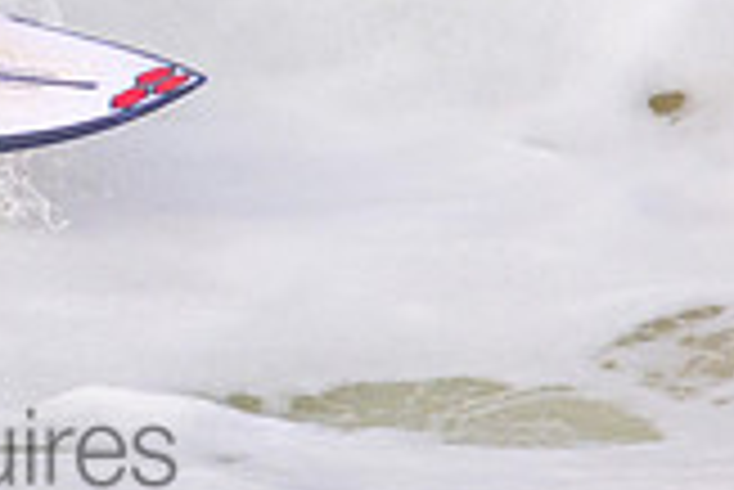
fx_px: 60179
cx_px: -219
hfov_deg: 0.7
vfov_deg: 0.5
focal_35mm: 2949
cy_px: -331
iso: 1800
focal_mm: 800
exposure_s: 1/2000
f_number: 11
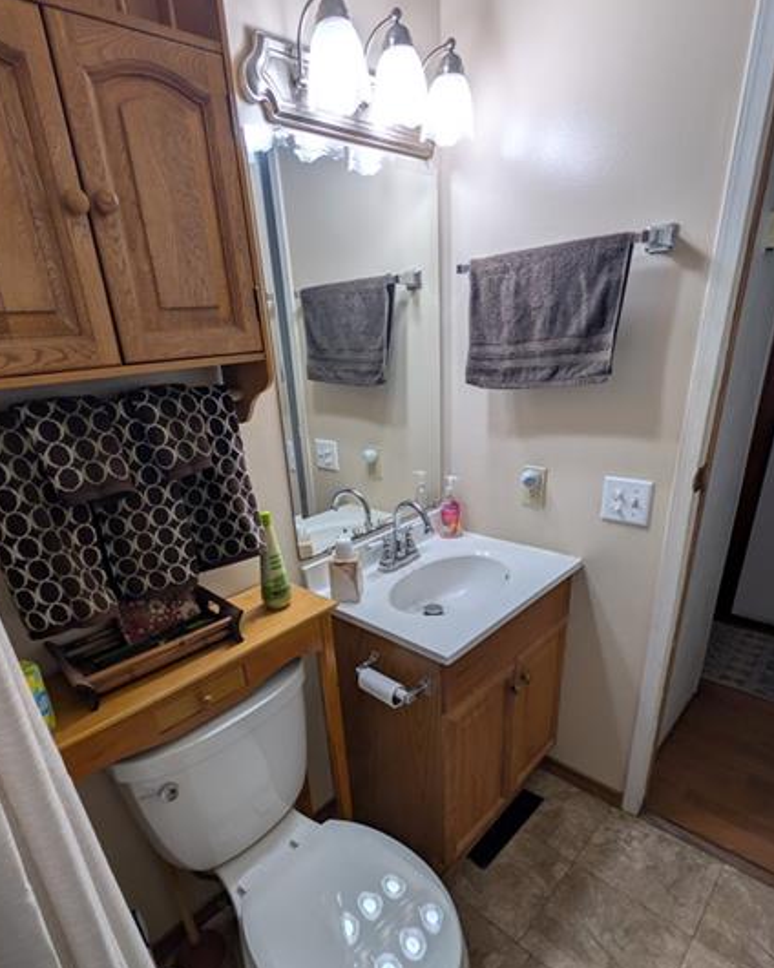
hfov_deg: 76.8
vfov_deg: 88.7
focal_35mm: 17
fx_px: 487
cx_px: 356
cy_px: 570
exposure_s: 1/124
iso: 56
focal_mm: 2.02
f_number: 1.7
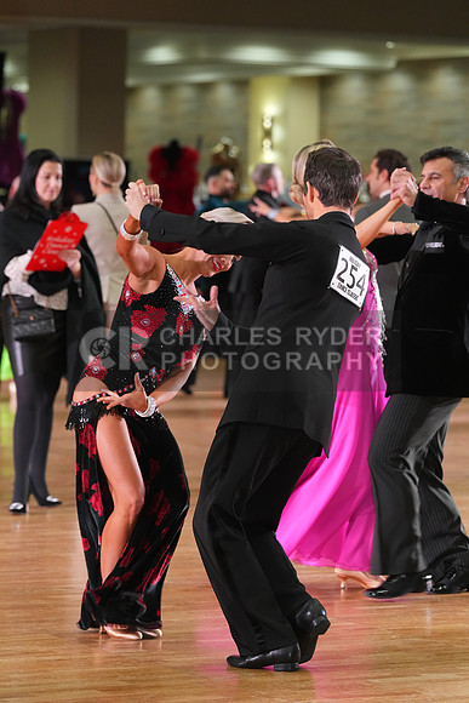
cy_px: 352
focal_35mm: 159
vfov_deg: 12.9
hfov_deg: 8.6
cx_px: 234
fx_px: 3105
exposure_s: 1/200
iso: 3200
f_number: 5
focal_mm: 159
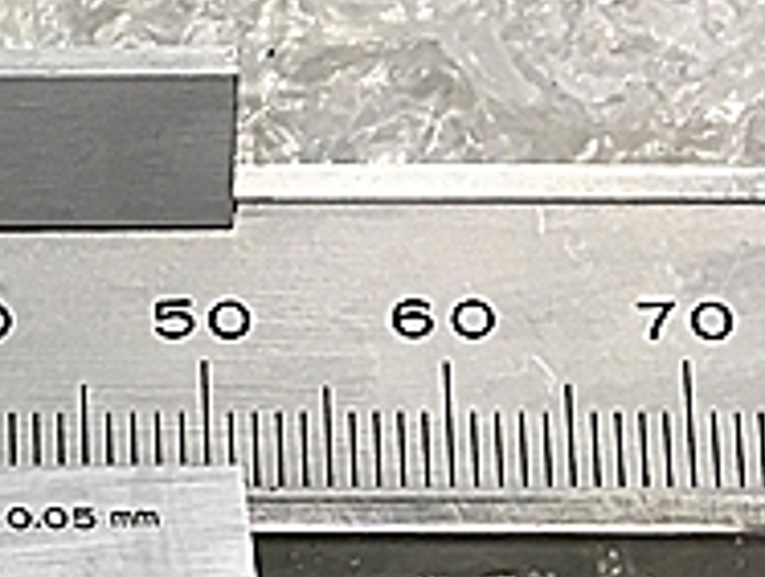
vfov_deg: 14.7
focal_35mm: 99
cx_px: -495
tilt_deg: -82.4
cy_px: 593
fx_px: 2192
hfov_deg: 17.2
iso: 50
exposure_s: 1/30
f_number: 2.2
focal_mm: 4.15
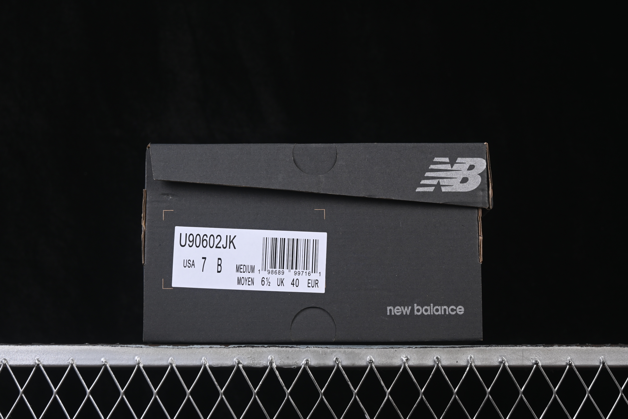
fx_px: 1308
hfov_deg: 27.0
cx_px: 314
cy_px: 210
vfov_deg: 18.2
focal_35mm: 75
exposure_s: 1/80
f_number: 8
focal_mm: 50
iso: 160
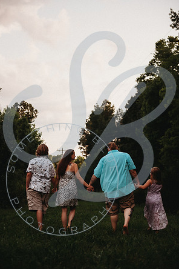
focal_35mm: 71
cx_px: 90
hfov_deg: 19.2
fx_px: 530
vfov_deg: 28.5
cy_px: 133
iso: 100
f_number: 2.8
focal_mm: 70
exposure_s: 1/640
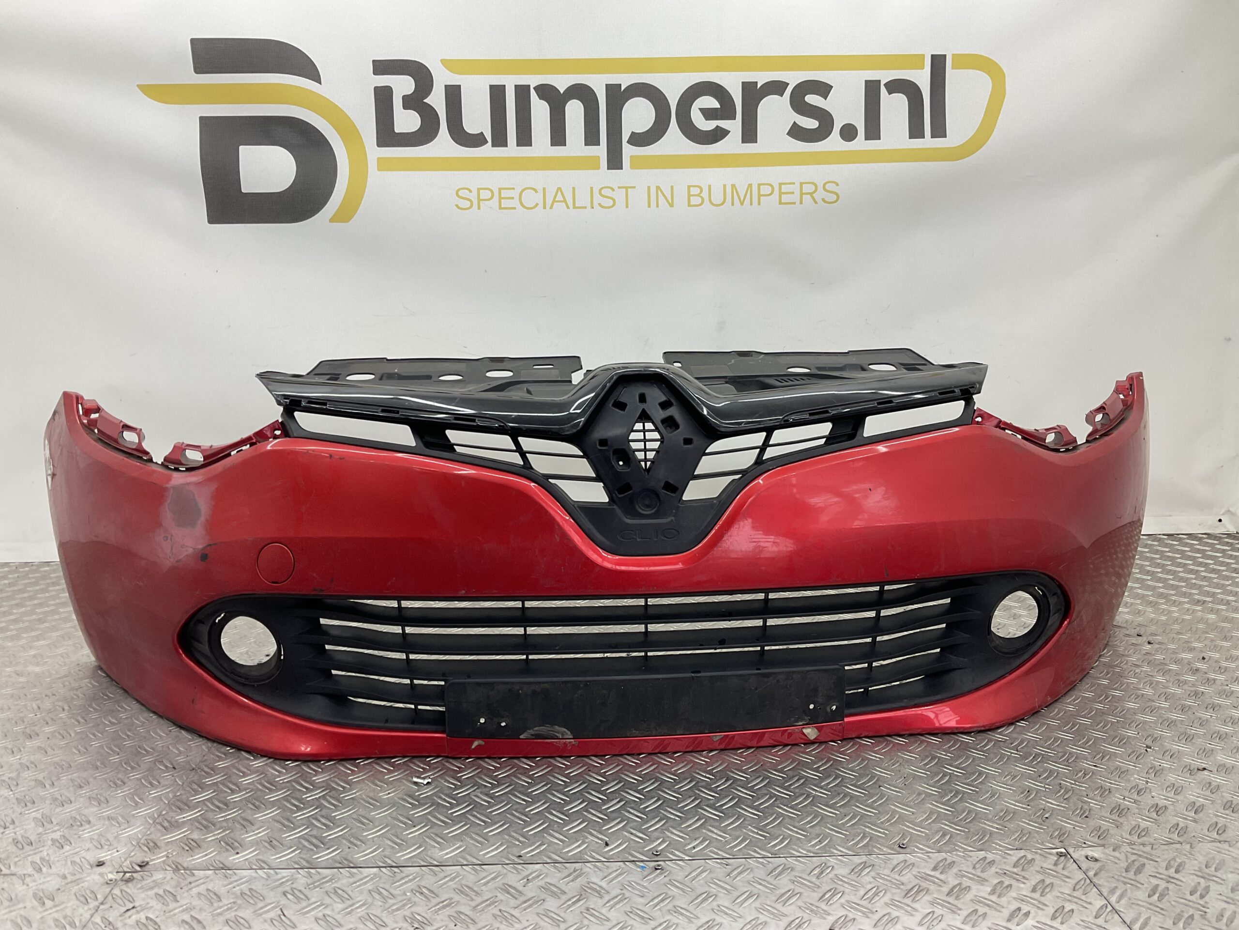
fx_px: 1038
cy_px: 465
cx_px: 620
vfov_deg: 48.2
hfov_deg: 61.7
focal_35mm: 29
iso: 32
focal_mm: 3
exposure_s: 1/120
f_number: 1.8
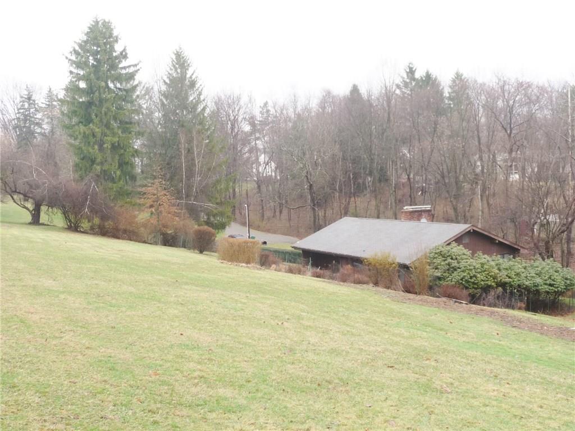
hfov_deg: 51.4
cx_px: 288
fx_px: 598
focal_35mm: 36
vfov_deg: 39.7
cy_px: 216
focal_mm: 4.7
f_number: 3.3
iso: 100
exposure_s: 1/125
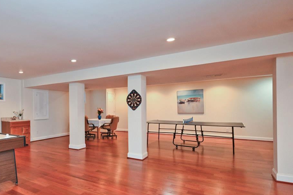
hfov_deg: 72.1
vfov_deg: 55.0
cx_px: 82
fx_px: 187
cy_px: 108
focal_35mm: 23
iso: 1400
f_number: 4
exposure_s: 1/60
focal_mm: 14
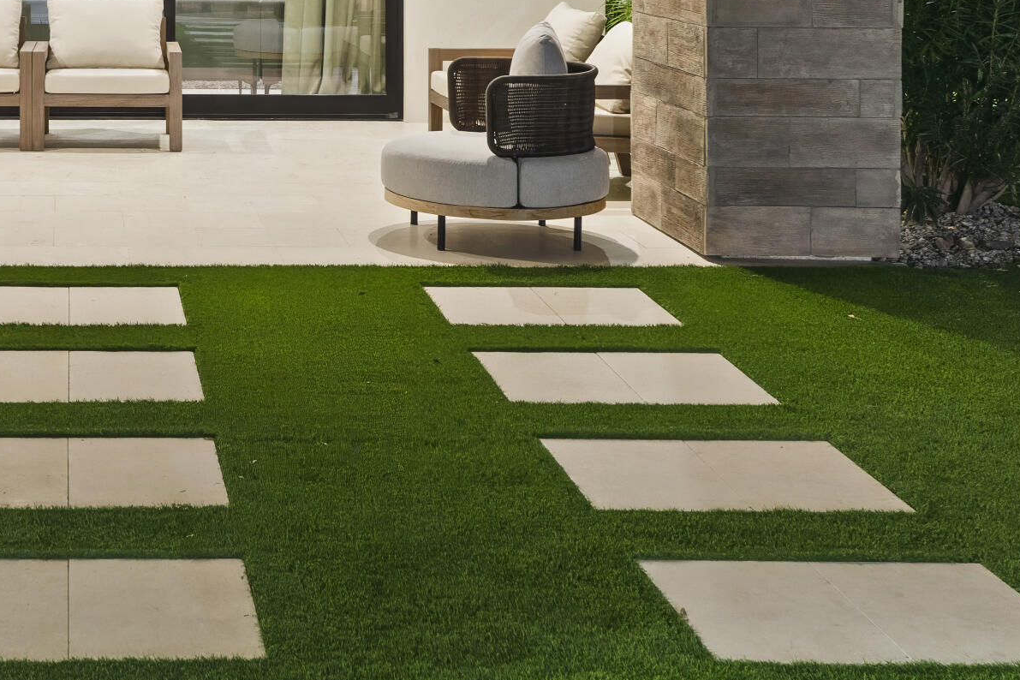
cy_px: -13
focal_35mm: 68
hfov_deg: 28.6
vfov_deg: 19.4
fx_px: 1927
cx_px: 110
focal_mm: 27
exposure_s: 1/1.25
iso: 800
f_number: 9
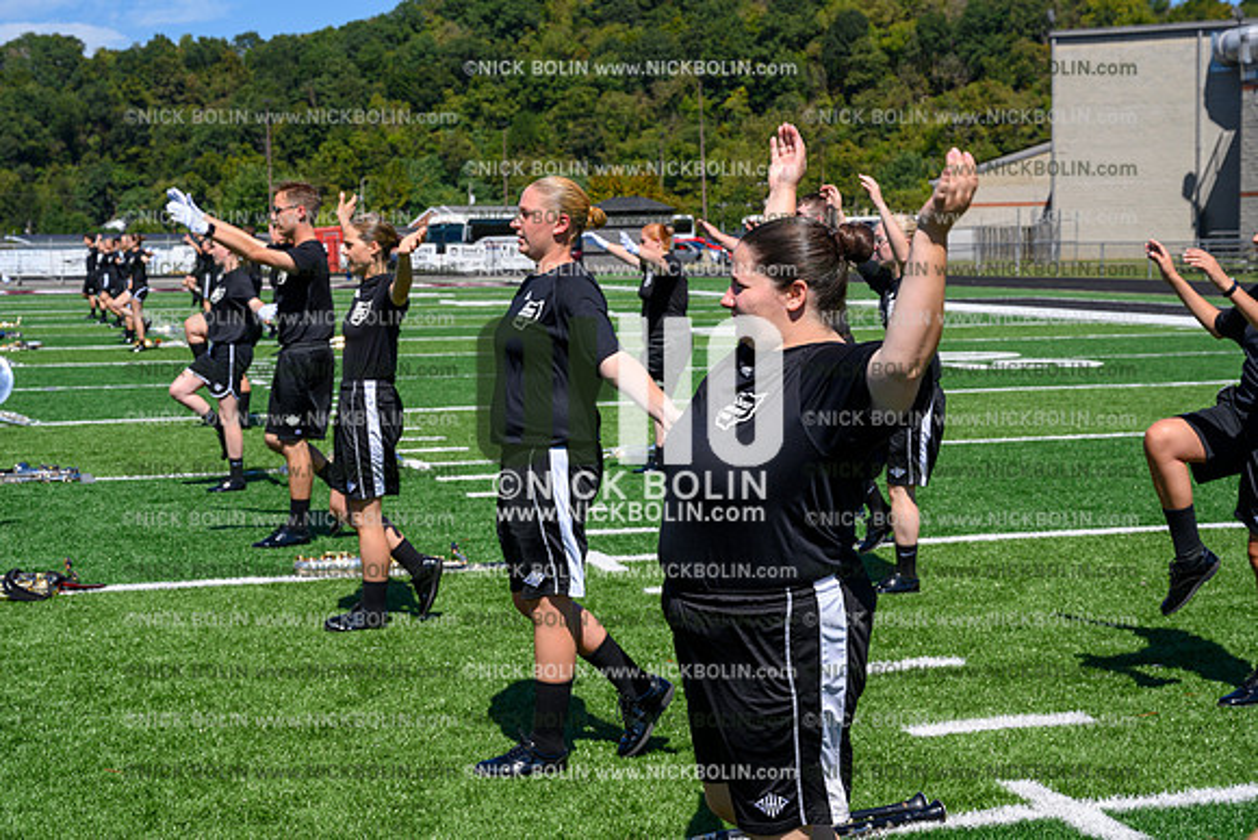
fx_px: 1922
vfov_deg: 24.6
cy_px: 420
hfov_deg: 36.2
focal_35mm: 55
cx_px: 629
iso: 160
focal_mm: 55
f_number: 8
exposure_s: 1/500
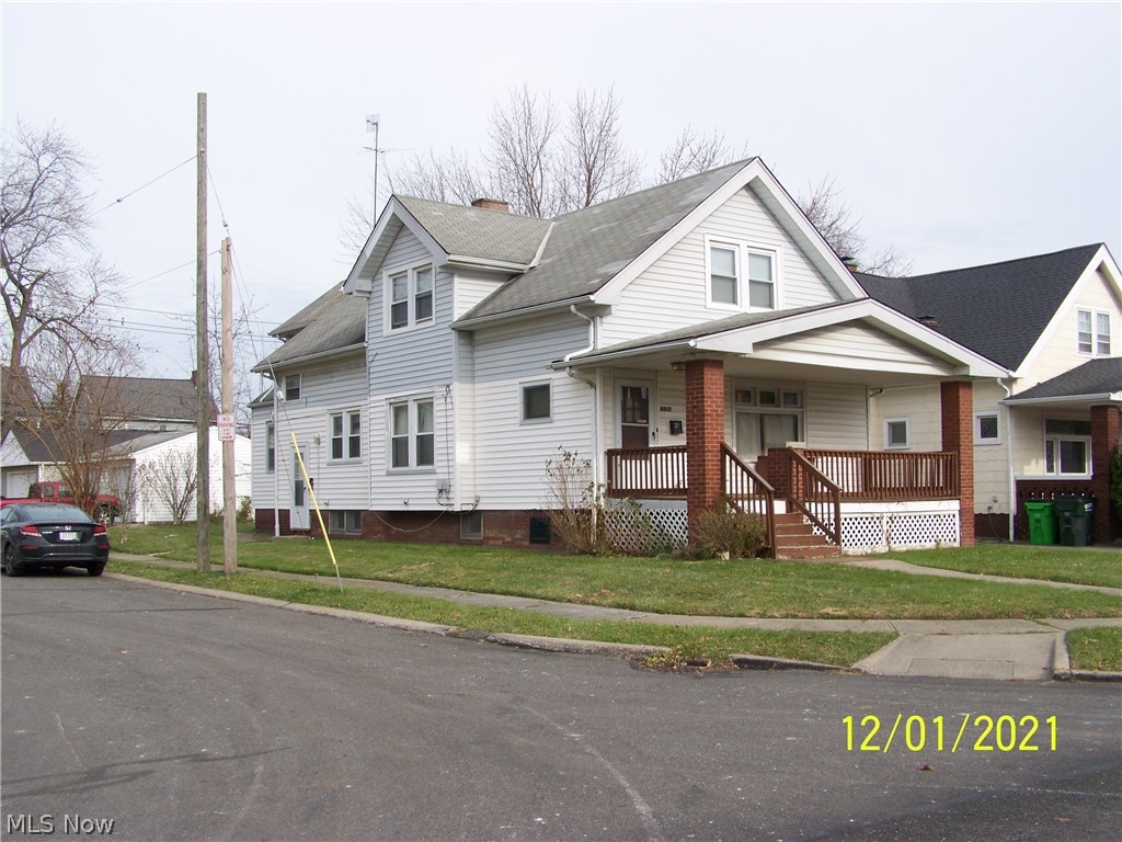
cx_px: 561
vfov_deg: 37.7
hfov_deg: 49.0
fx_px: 1232
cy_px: 421
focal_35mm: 38
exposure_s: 1/250
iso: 64
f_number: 4
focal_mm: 6.3
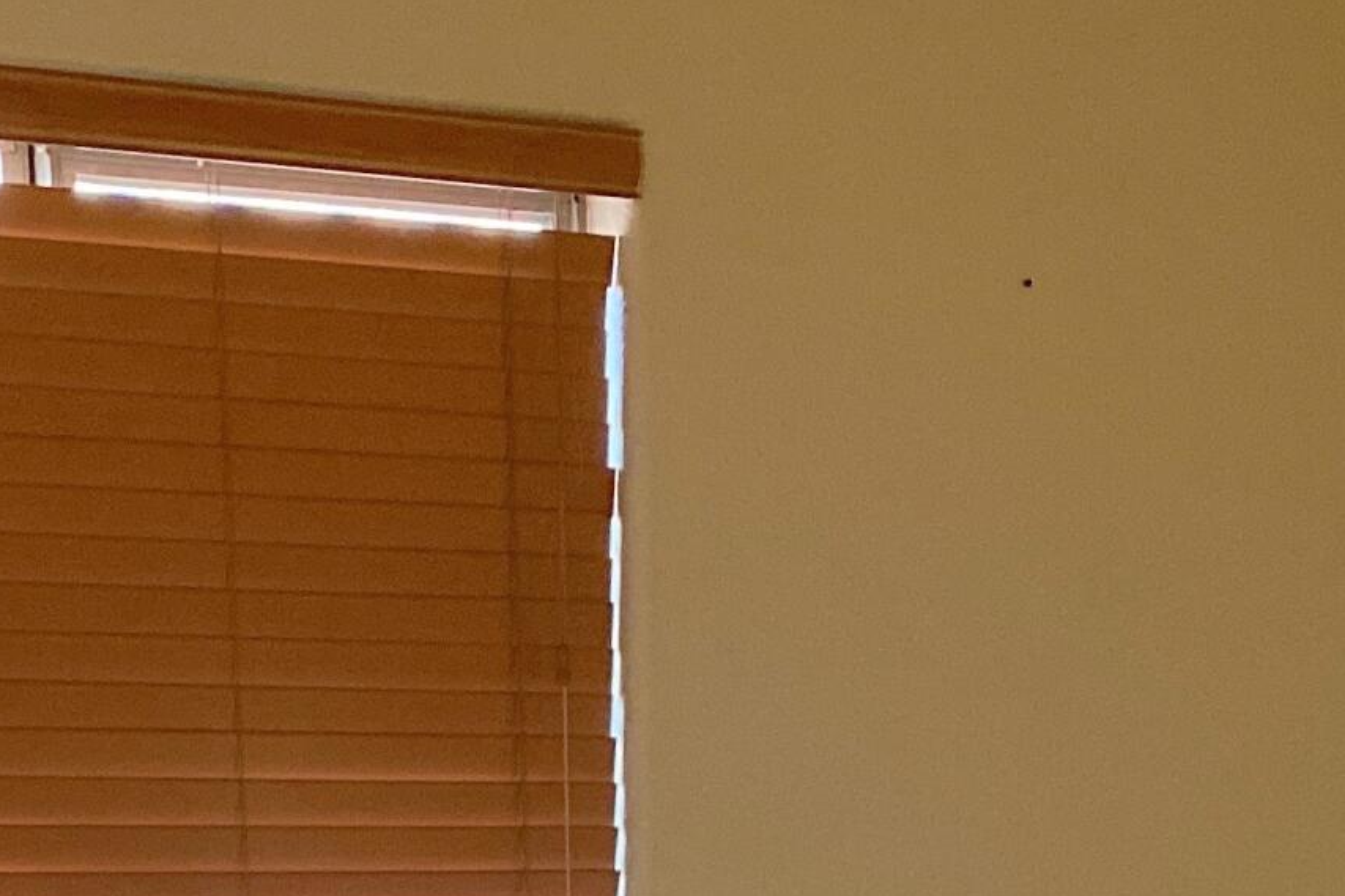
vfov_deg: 12.9
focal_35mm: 95
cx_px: 583
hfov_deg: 21.5
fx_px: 3548
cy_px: 1666
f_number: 1.8
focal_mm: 4.25
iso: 500
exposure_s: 1/49
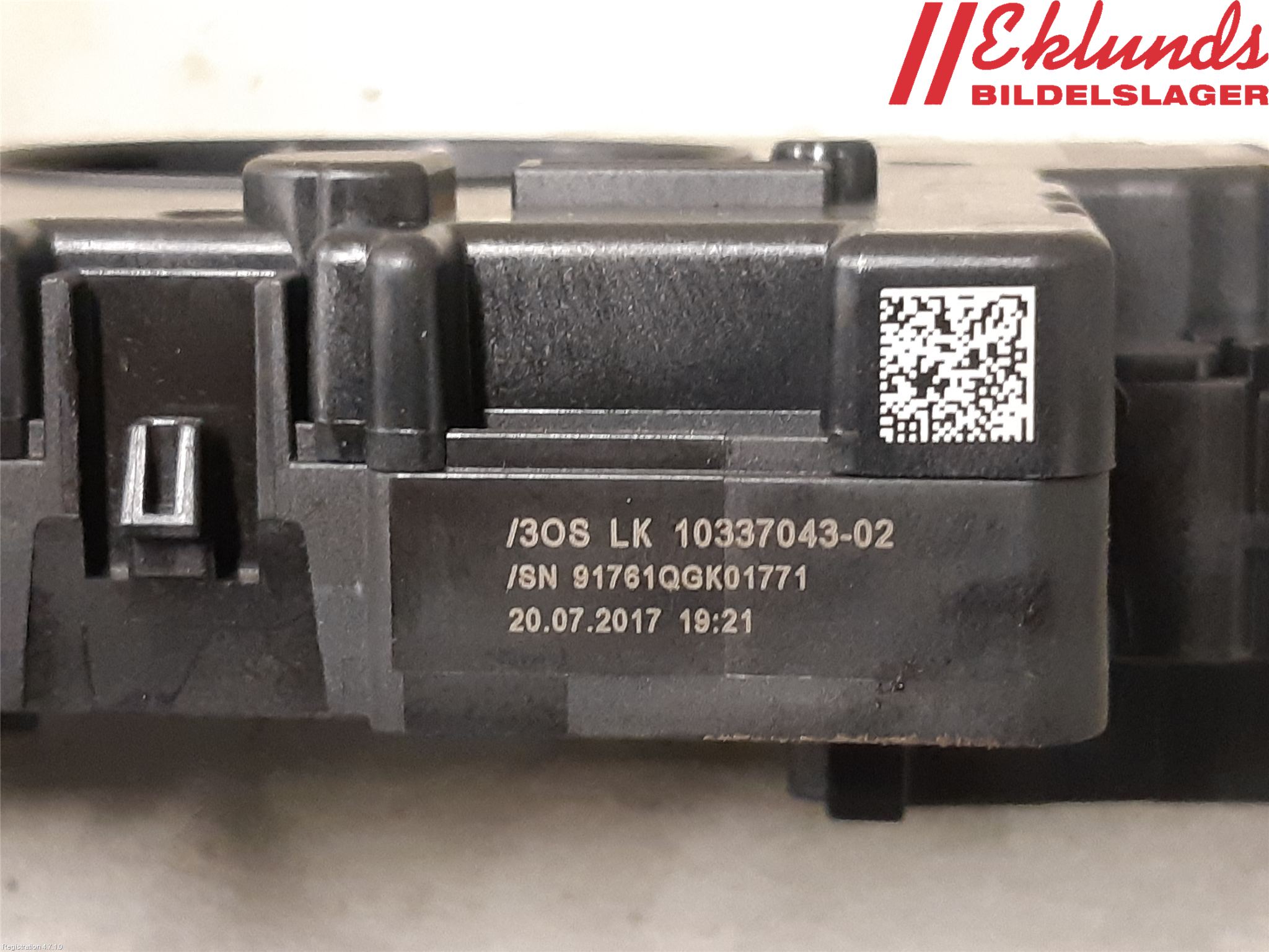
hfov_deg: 67.3
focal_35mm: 26
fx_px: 953
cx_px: 634
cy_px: 476
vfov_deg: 53.1
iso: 320
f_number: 1.7
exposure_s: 1/25
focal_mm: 3.93
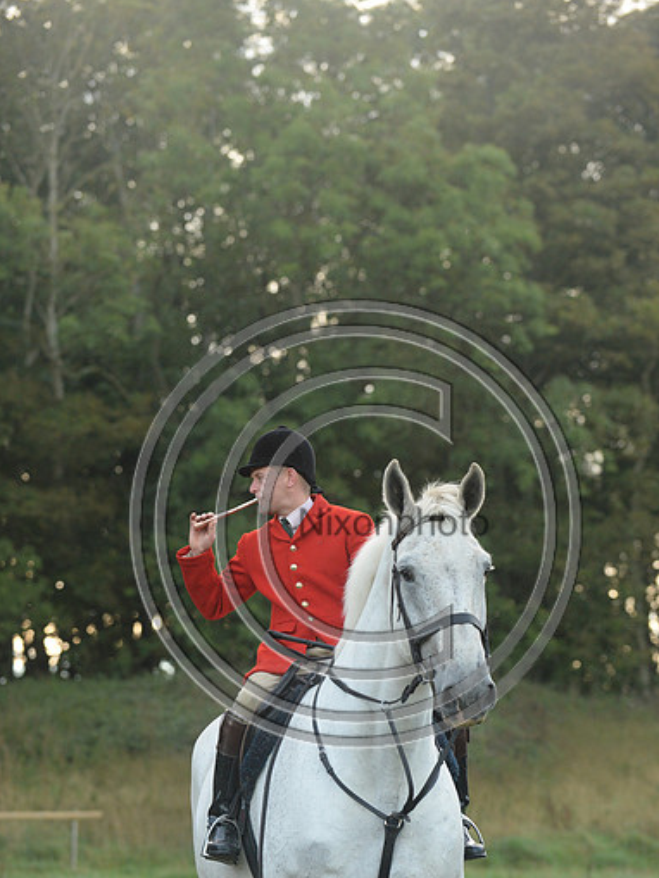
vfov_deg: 15.5
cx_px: 331
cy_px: 495
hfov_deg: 11.7
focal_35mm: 127
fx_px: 3222
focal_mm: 116
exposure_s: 1/800
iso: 2500
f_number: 3.2
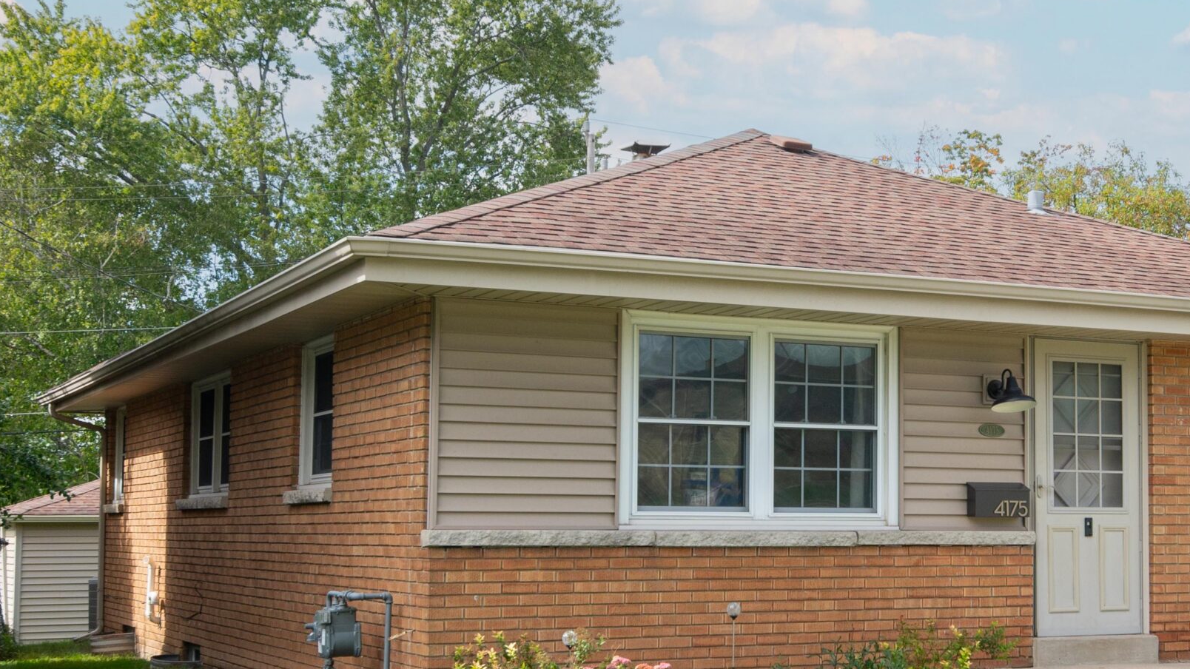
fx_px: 1893
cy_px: 387
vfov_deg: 20.0
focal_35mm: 60
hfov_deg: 34.5
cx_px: 822
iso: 320
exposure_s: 1/320
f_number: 8
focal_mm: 24
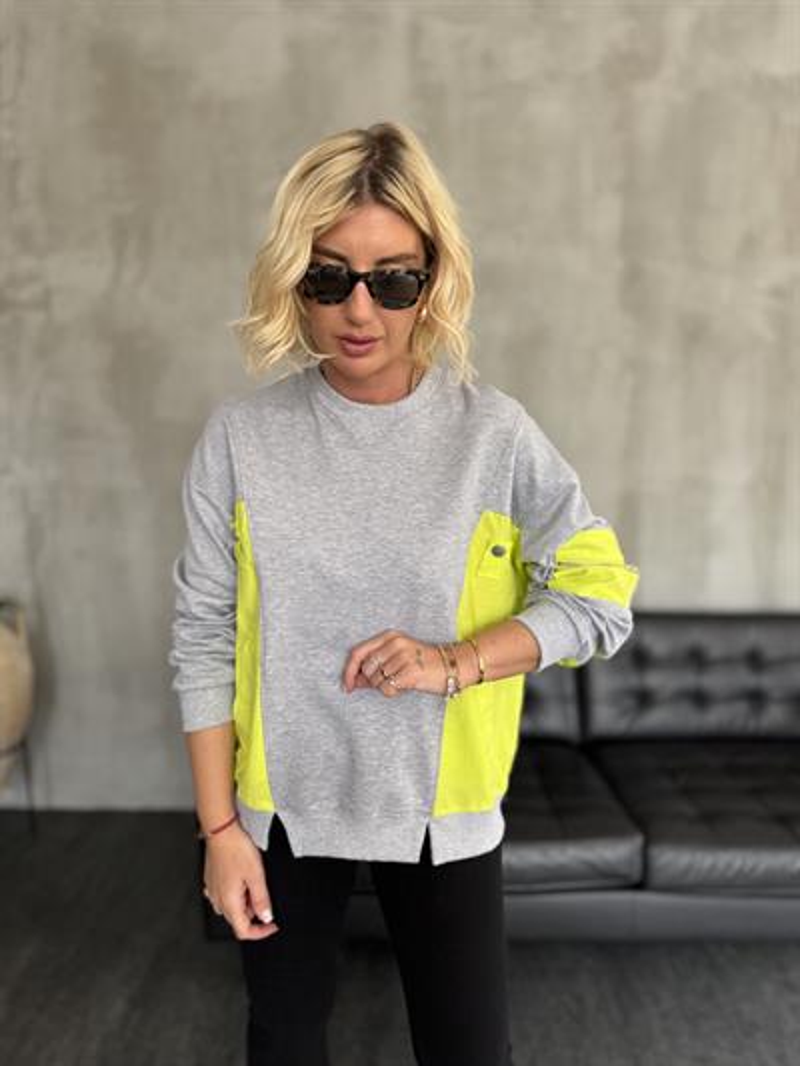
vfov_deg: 71.6
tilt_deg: -8.8
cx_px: 400
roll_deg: -0.3
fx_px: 739
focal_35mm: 24
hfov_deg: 56.8
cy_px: 533
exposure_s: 1/83
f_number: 1.78
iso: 200
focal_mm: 6.76
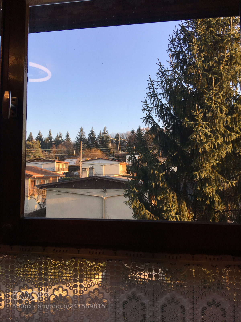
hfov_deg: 48.2
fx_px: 269
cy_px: 161
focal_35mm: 29
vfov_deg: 61.7
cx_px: 120
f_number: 2.2
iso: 25
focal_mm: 4.15
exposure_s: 1/281
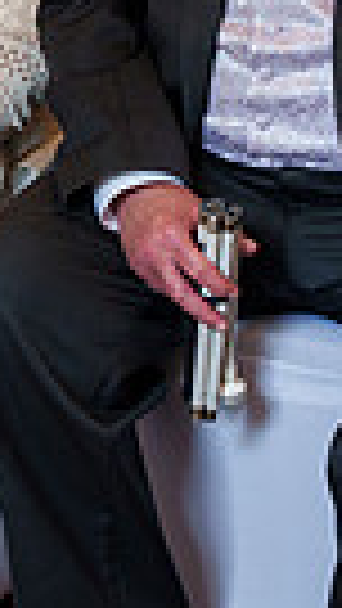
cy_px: -199
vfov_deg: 9.4
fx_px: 3641
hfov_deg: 5.3
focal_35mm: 226
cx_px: -113
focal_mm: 44
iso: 1600
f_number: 2.8
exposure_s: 1/125
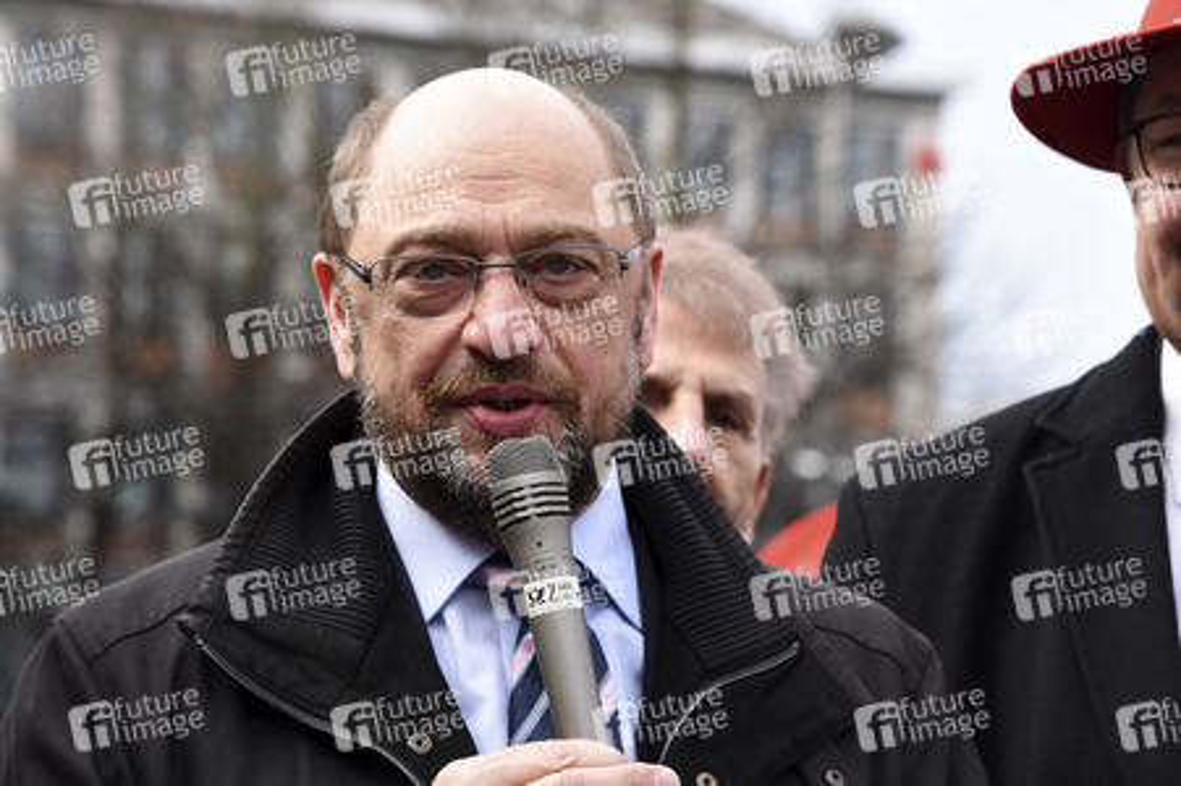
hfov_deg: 17.1
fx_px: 3934
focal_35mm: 120
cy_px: 393
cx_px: 590
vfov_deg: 11.4
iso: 200
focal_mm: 120
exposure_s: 1/160
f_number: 7.1
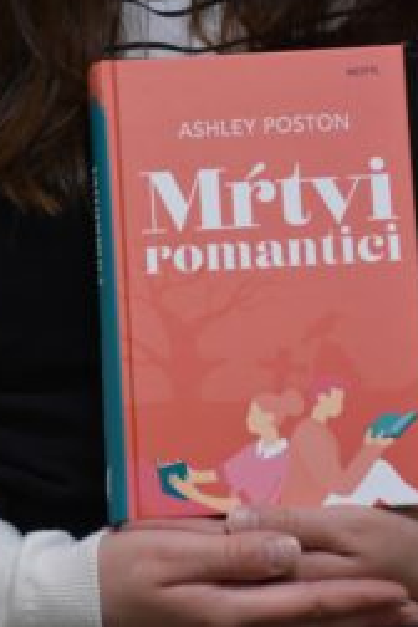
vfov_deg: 13.7
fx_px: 2612
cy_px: 294
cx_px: 204
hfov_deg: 9.1
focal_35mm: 150
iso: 1400
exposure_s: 1/60
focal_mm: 56
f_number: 4.8
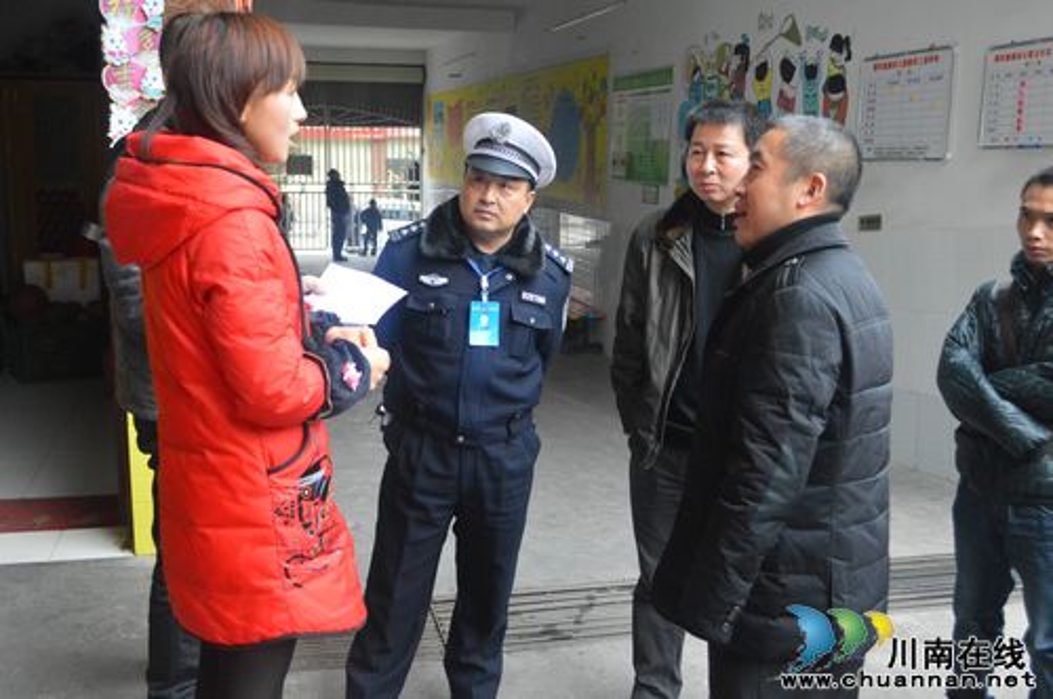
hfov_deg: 53.2
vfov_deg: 36.8
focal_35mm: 36
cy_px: 350
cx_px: 526
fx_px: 1052
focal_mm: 24
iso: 3200
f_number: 4
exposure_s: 1/160
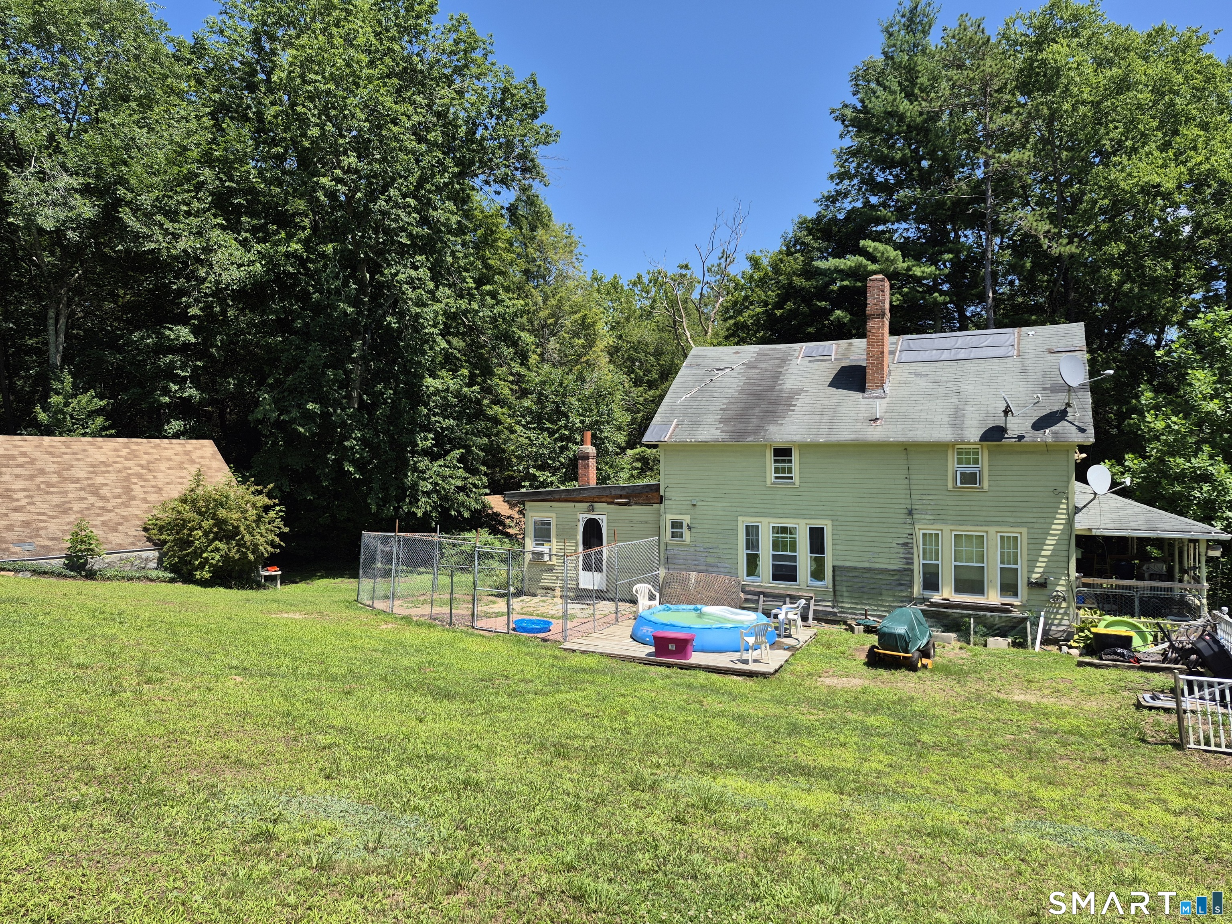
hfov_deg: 73.9
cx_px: 616
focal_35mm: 23
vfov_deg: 58.9
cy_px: 462
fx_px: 819
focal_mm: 5.4
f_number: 1.8
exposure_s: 1/1404
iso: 25
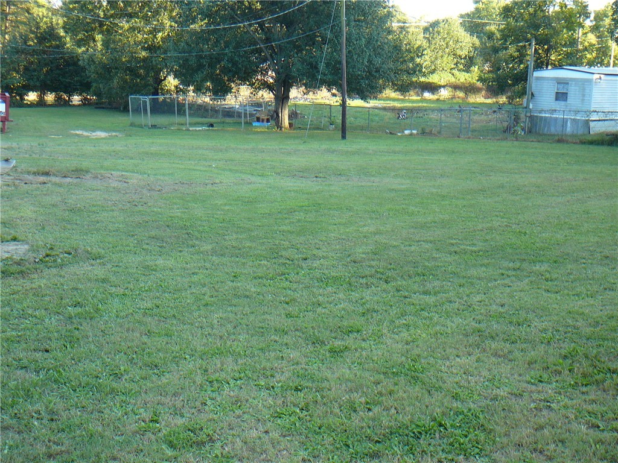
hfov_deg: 43.9
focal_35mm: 43
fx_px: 768
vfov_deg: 33.6
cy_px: 232
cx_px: 309
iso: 80
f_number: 3.2
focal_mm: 6.4
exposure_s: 1/60
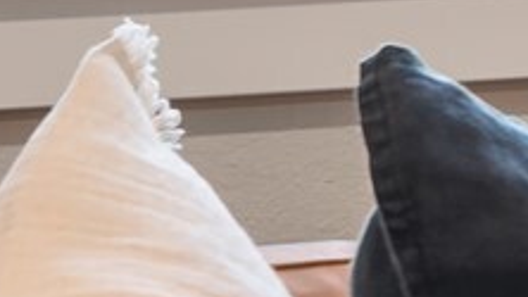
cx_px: 1673
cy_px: -320
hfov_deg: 3.7
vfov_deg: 2.2
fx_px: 7828
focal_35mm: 559
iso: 100
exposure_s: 1/5
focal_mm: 70
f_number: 7.1
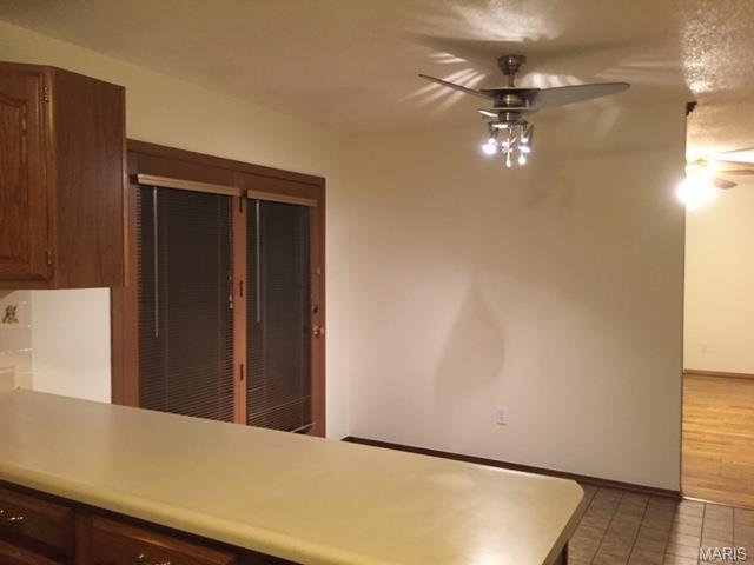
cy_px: 282
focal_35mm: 29
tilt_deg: -4.4
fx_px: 632
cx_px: 377
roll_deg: -0.8
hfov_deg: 61.7
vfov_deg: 48.2
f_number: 2.2
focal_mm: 4.15
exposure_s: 1/20
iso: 250
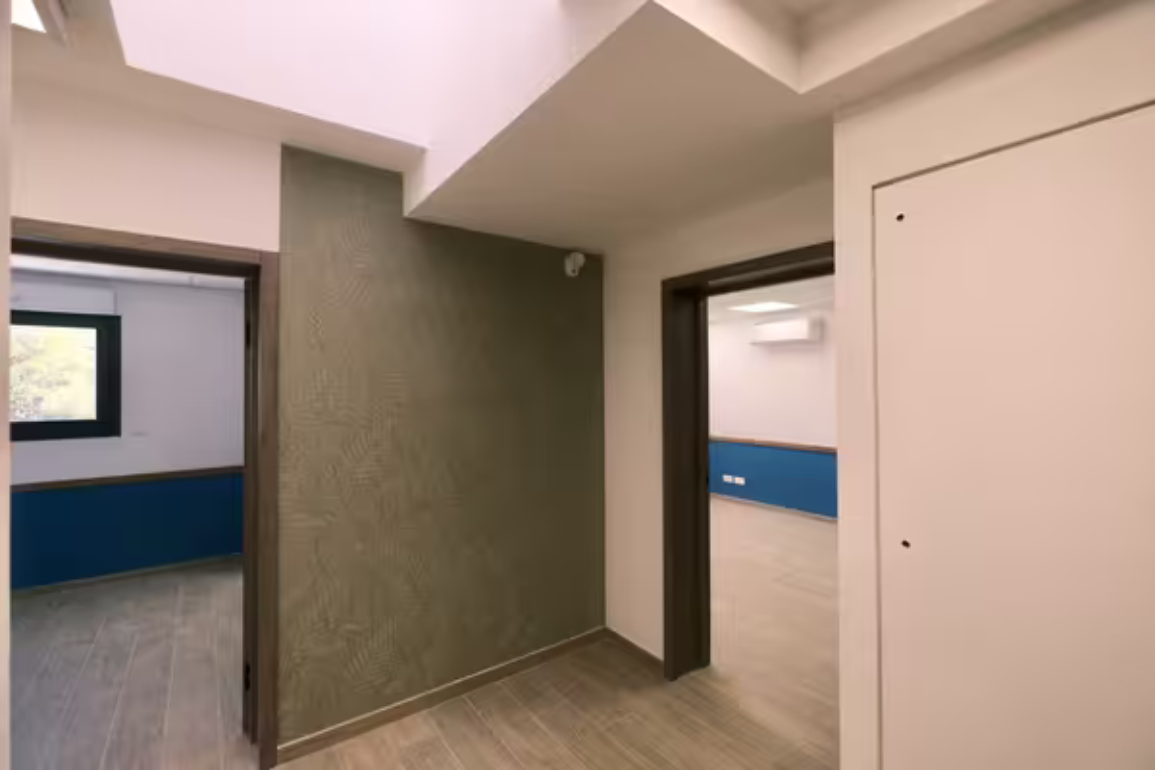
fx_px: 481
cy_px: 385
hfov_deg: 100.4
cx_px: 578
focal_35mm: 15
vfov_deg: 77.3
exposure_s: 1/220
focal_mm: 10
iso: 500
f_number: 4
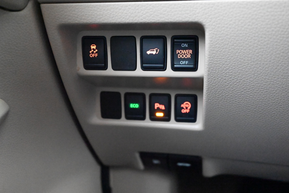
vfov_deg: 35.9
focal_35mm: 37
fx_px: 297
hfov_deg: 51.9
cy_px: 96
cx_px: 144
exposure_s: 1/25
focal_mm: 37
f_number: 5.3
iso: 25600
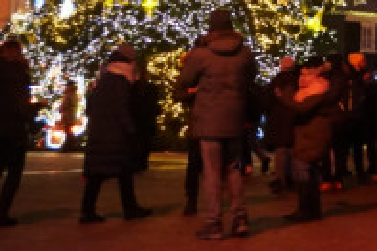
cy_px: -222
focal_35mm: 134
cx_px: 551
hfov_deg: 14.4
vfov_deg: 9.6
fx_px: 1402
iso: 2000
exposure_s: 1/60
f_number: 4
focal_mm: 22
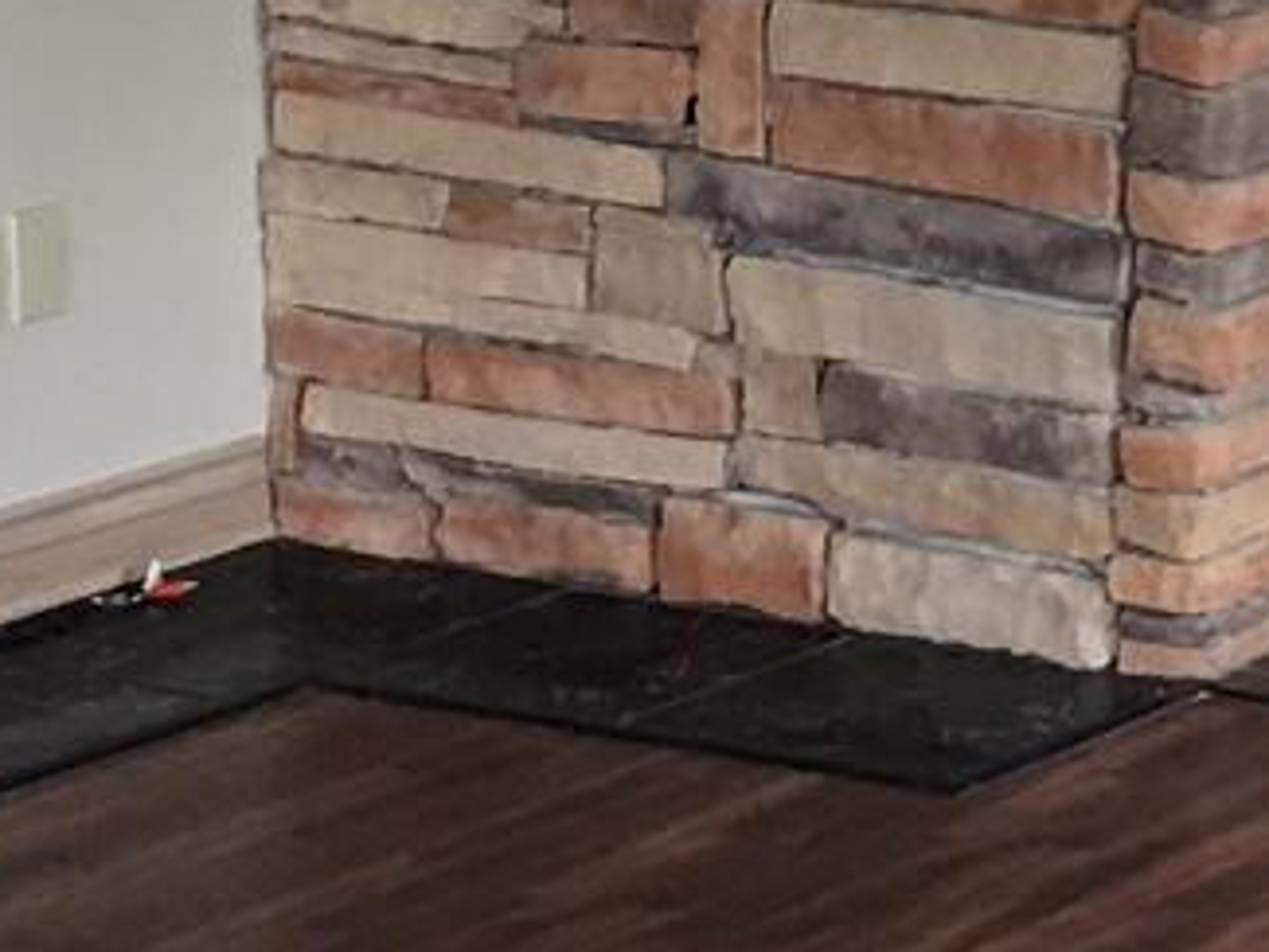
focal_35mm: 180
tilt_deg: -7.2
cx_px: 1574
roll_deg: +0.3
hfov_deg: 10.8
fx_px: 6601
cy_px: 4
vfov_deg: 8.2
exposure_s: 1/30
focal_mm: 4.15
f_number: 2.2
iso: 40
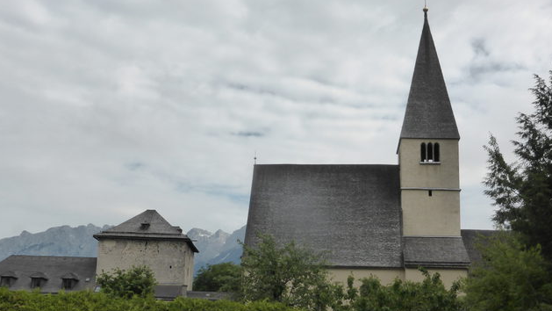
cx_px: 276
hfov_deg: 40.6
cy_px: 208
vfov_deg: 23.4
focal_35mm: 51
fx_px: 747
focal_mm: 7.9
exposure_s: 1/800
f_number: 5.6
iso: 200
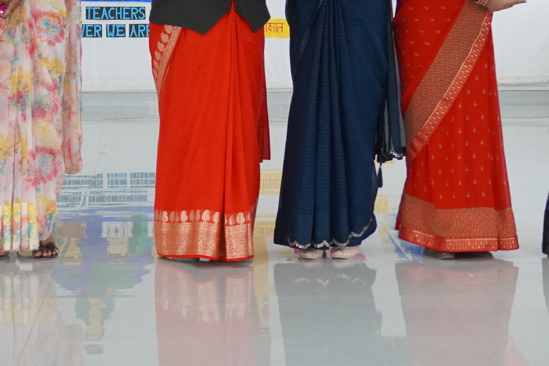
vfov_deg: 11.7
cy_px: 52
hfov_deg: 17.6
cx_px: 214
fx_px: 1769
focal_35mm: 116
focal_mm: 24
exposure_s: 1/160
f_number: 4.5
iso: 1000
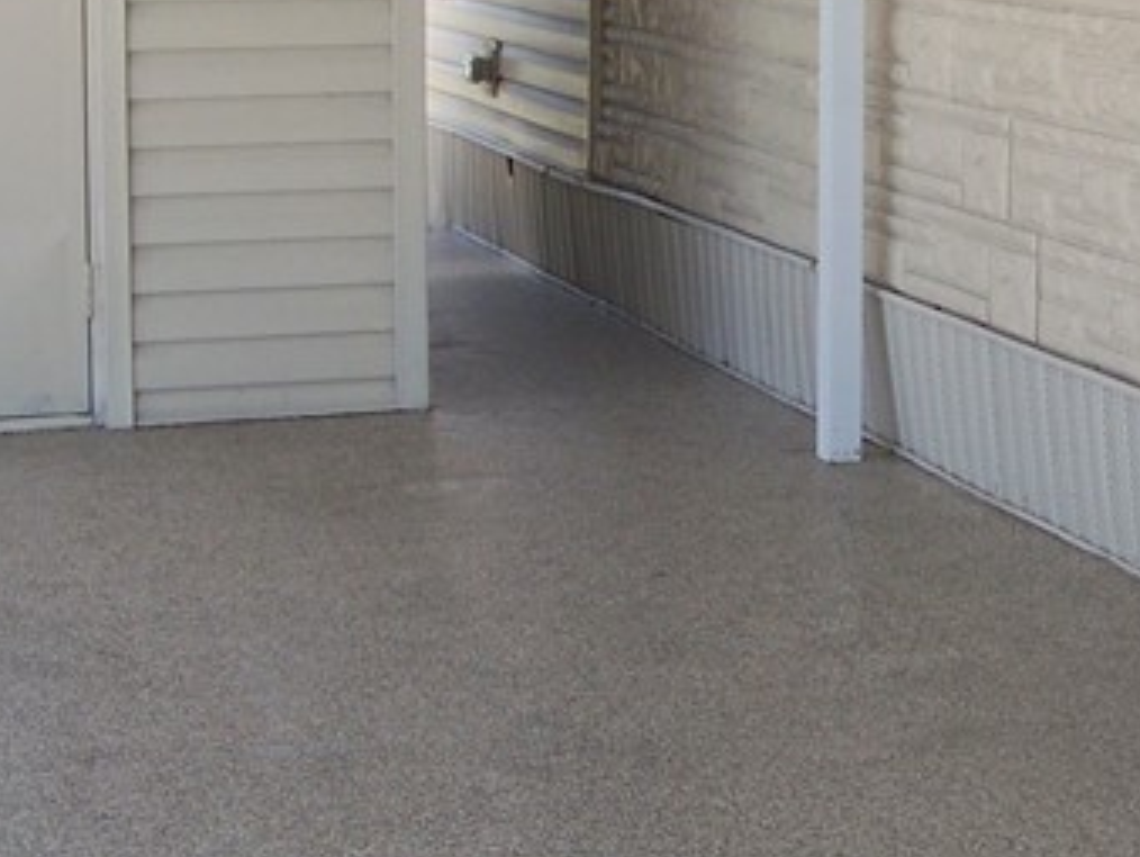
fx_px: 3592
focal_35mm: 109
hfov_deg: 17.9
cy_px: 327
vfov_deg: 13.6
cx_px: 887
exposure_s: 1/250
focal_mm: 5.85
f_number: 2.8
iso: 64
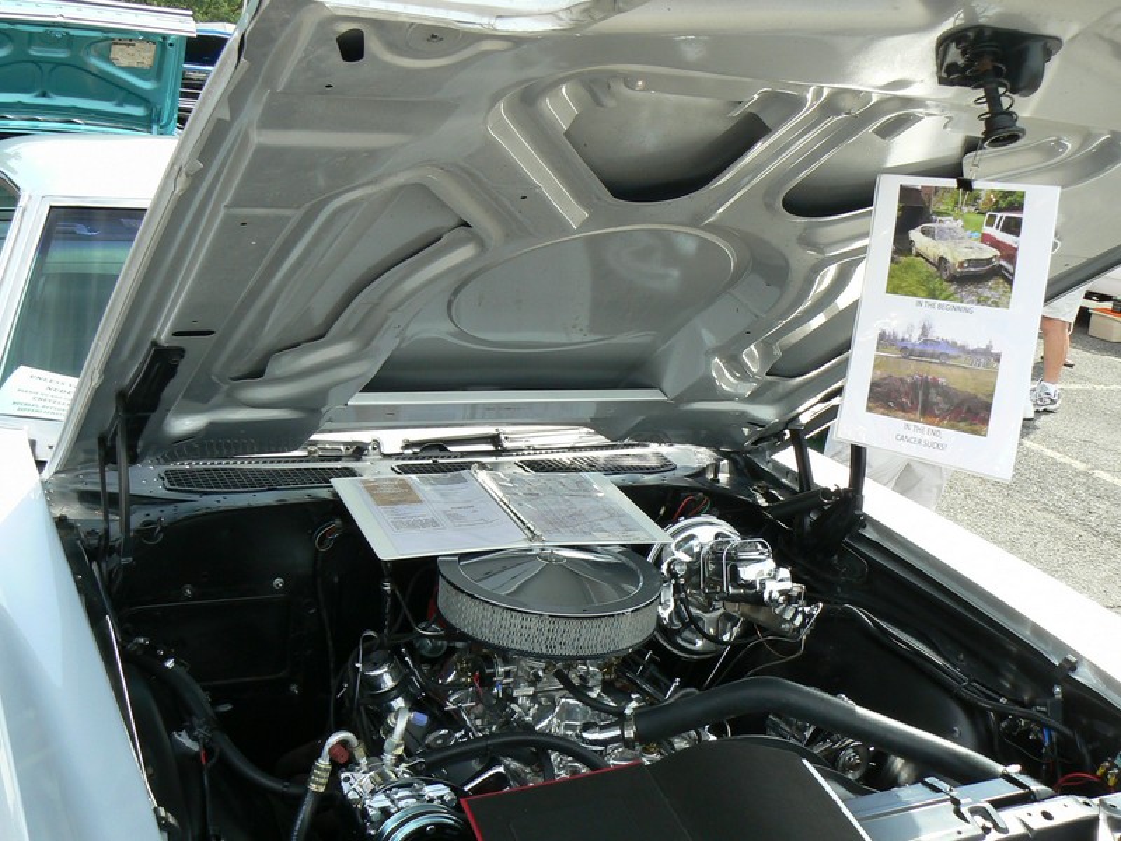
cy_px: 420
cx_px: 560
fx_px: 1198
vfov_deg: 38.7
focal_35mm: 37
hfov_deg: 50.1
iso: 80
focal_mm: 6
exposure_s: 1/160
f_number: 5.6
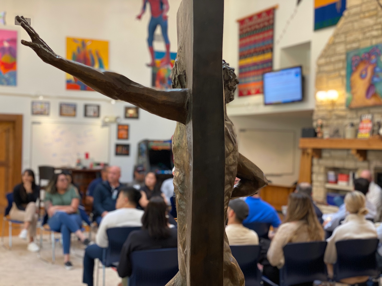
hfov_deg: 36.8
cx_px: 191
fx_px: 574
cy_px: 143
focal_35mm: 52
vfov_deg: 28.0
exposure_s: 1/40
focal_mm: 6
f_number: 2
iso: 125
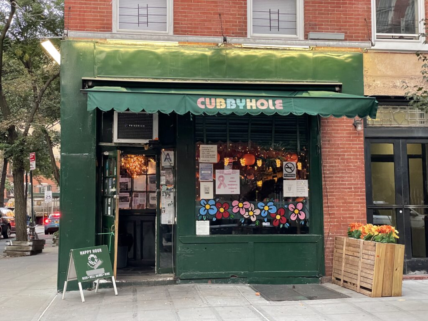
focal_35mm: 52
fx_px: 643
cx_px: 214
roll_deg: +0.5
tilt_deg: +5.9
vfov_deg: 28.0
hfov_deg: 36.8
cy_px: 160
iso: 400
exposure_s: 1/60
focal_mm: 6
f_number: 2
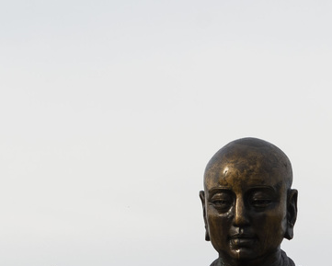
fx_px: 4708
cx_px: 536
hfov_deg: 4.0
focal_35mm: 479
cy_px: 451
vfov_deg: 3.2
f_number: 8
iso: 100
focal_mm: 92
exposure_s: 1/200
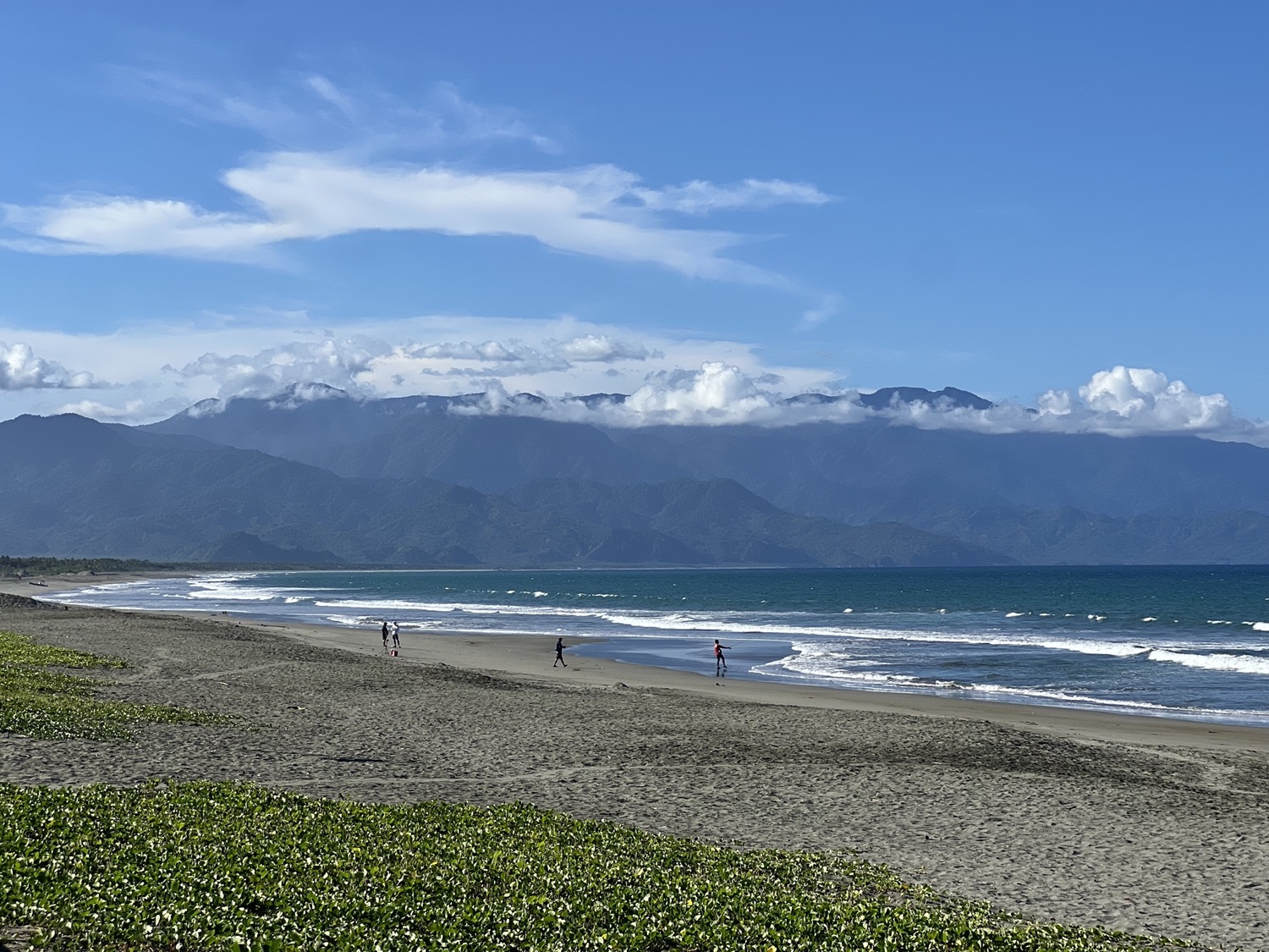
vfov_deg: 19.1
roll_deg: +0.0
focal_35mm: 77
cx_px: 634
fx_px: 2823
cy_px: 476
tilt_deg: +1.3
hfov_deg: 25.3
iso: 32
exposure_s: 1/1033
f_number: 2.8
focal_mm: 9
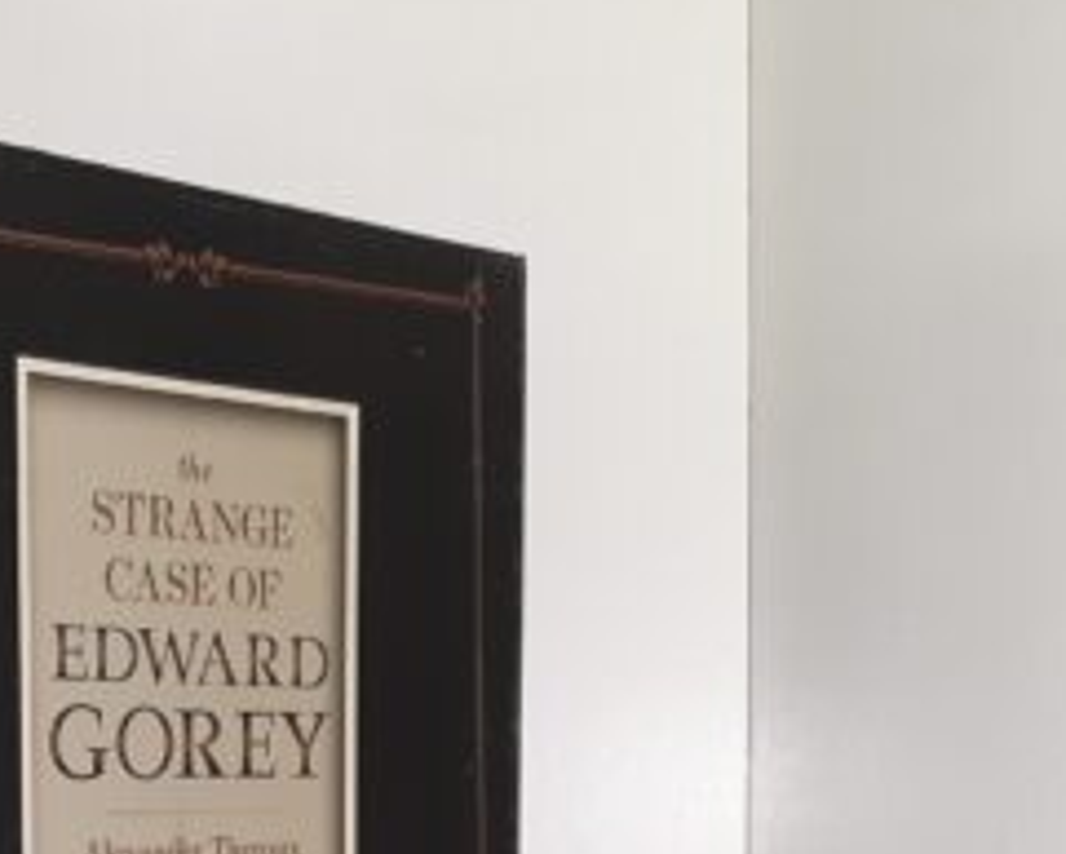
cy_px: 965
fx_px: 2146
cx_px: 124
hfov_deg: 27.0
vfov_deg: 21.2
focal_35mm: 68
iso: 50
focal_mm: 3.7
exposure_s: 1/120
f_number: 1.7
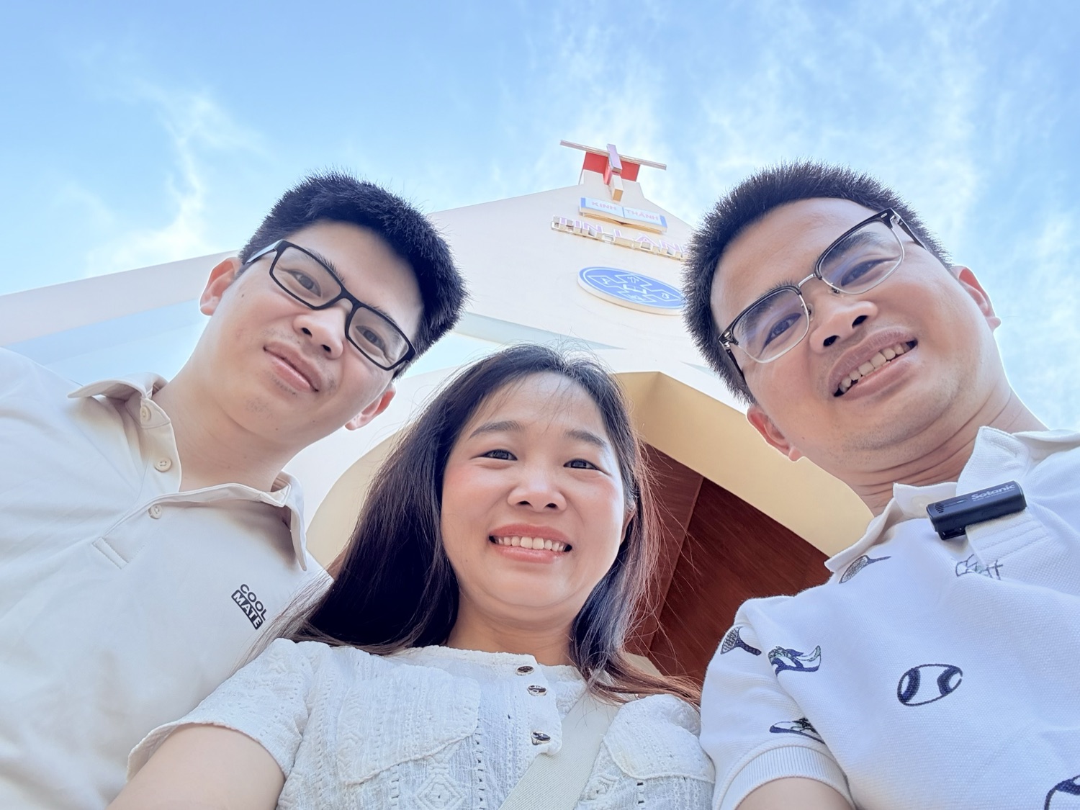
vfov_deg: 46.8
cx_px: 540
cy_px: 405
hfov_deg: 60.0
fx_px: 936
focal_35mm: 30
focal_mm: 2.69
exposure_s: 1/228
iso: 40
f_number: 1.9
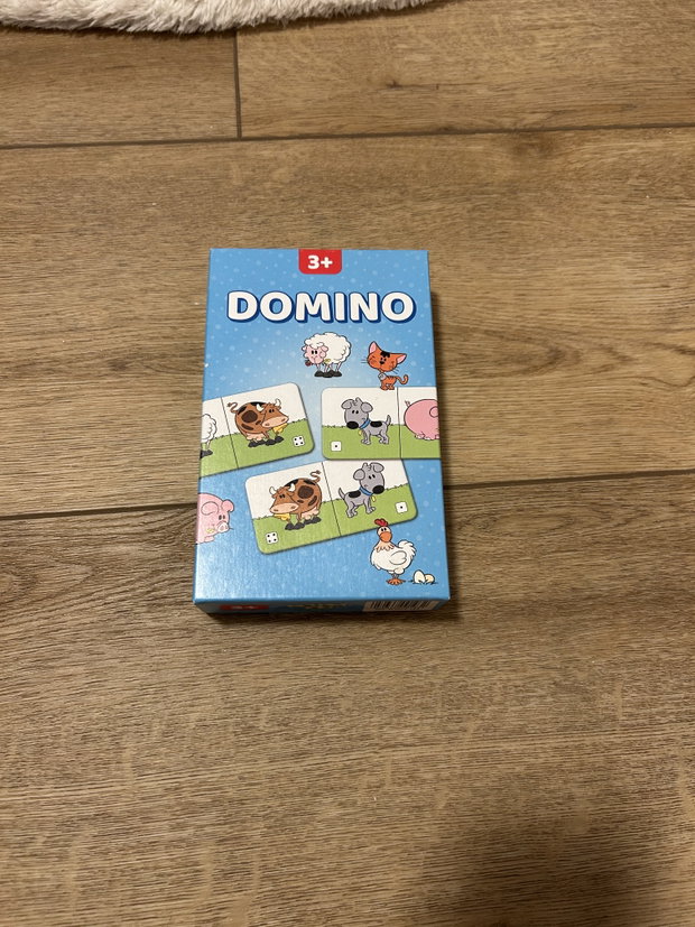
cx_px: 348
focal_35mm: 26
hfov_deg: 53.1
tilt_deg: -72.1
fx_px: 696
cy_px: 464
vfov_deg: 67.3
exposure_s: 1/50
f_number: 1.5
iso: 125
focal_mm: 5.7
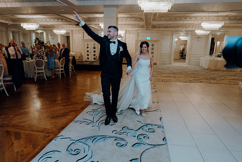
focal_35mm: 24
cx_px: 121
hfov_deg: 73.7
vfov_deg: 53.2
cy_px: 81
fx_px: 161
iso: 2500
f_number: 3.5
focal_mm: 24
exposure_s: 1/160
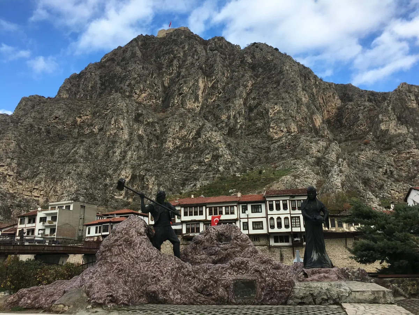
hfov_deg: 61.7
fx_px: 351
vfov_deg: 48.2
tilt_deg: +14.9
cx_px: 210
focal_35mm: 29
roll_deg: +0.6
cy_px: 158
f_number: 2.2
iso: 25
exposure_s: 1/663
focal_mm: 4.15
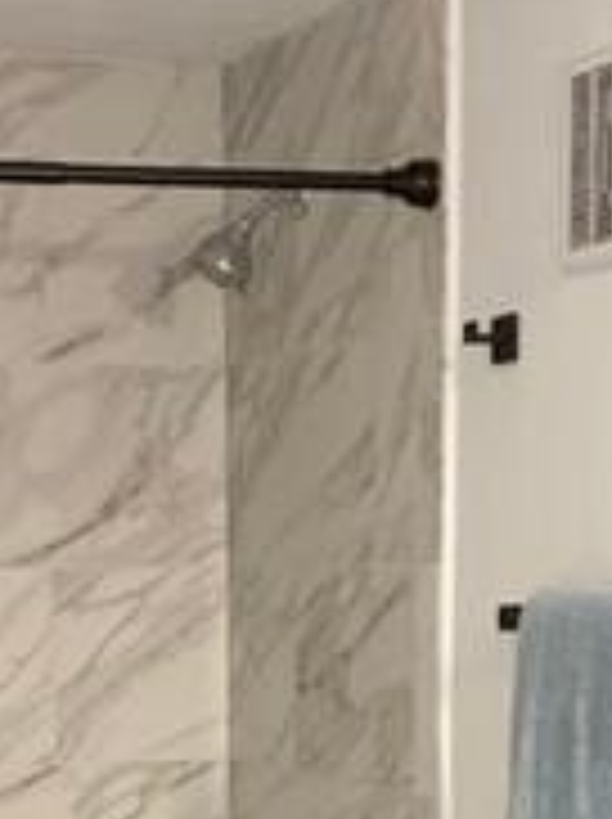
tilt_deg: -10.2
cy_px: 1048
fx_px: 2599
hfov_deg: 13.4
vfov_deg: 16.9
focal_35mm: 110
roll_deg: +1.9
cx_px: 212
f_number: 1.6
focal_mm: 5.96
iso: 100
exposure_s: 1/60
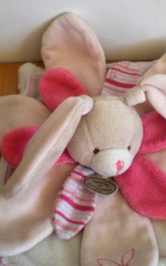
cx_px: 101
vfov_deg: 31.1
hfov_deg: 19.7
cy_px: 121
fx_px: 478
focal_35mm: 66
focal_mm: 6.3
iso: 132
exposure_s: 1/53.1
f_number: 3.1
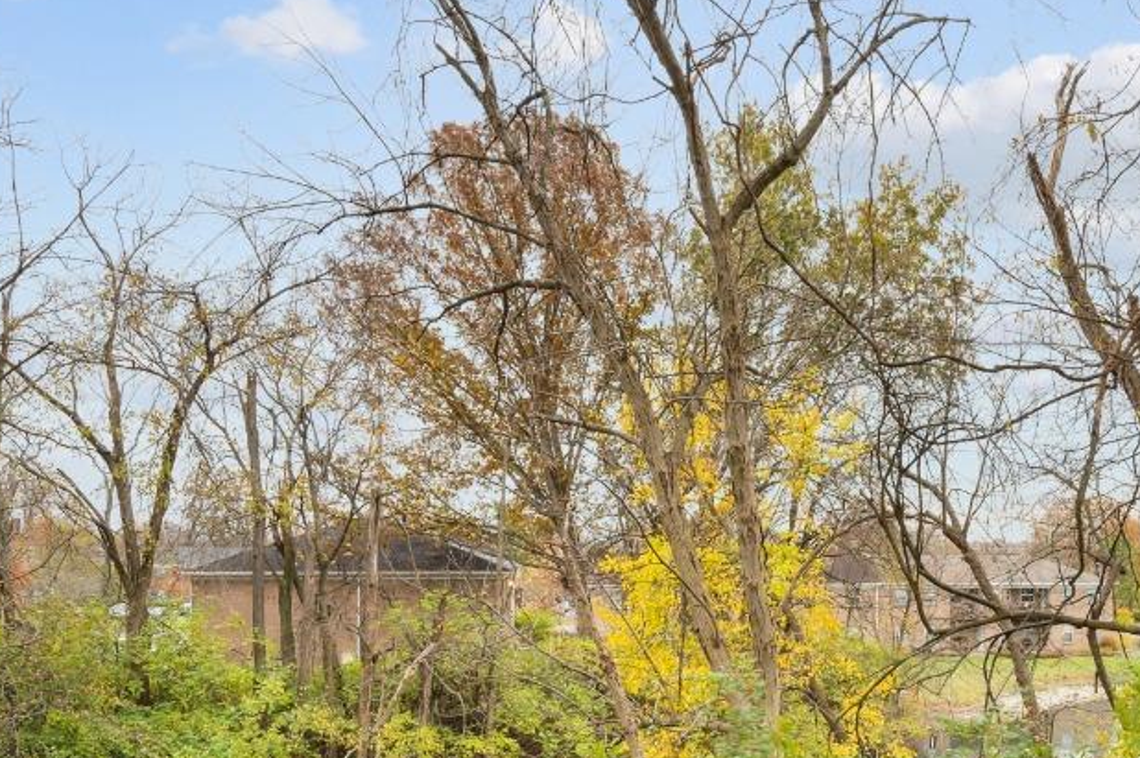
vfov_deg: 37.7
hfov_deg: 53.8
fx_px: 1076
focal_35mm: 34
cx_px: 825
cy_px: 584
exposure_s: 1/6
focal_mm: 14
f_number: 8
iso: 100
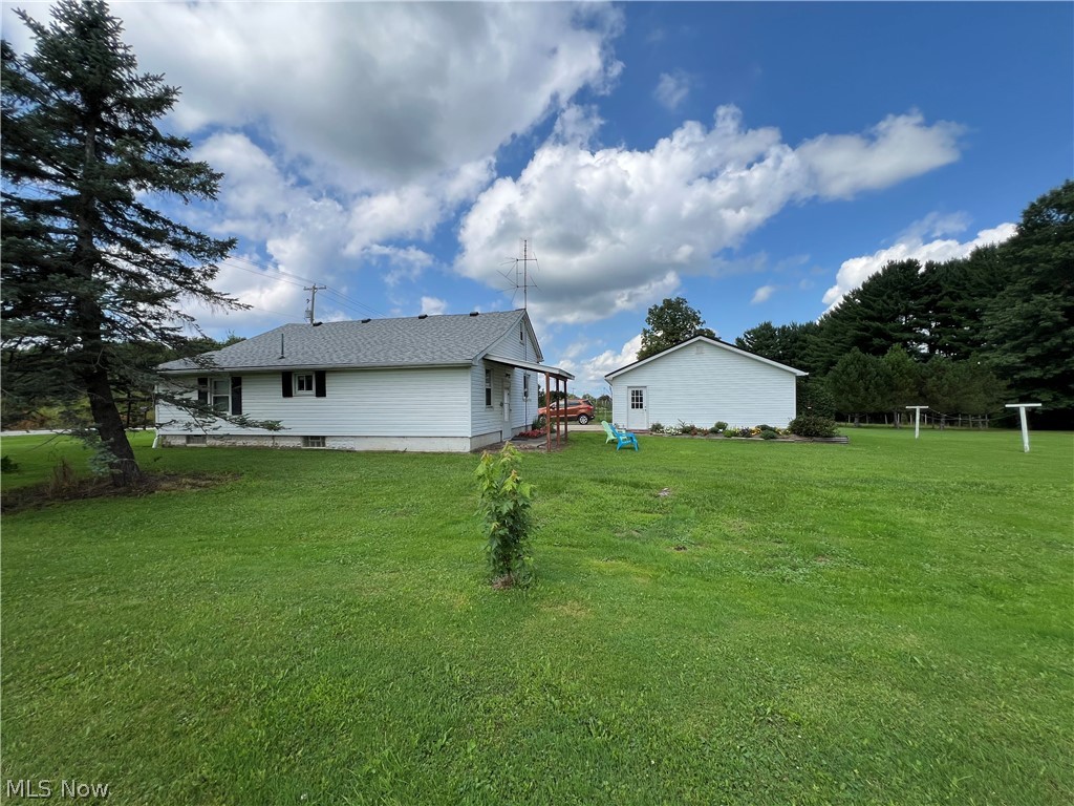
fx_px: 403
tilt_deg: +1.0
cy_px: 403
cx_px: 537
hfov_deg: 106.2
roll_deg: +1.0
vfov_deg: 89.9
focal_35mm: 13
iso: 32
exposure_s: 1/1727
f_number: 1.8
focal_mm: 1.57
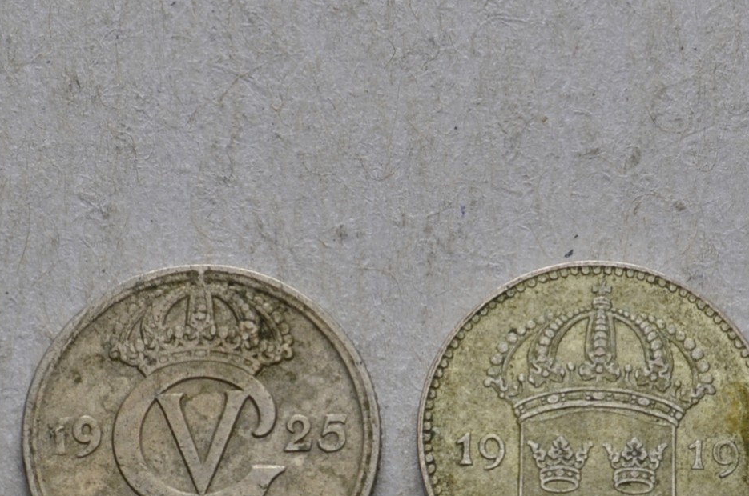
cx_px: 415
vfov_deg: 6.3
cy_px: 469
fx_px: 4514
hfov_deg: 9.5
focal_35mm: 217
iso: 400
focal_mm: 55
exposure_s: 1/200
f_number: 14
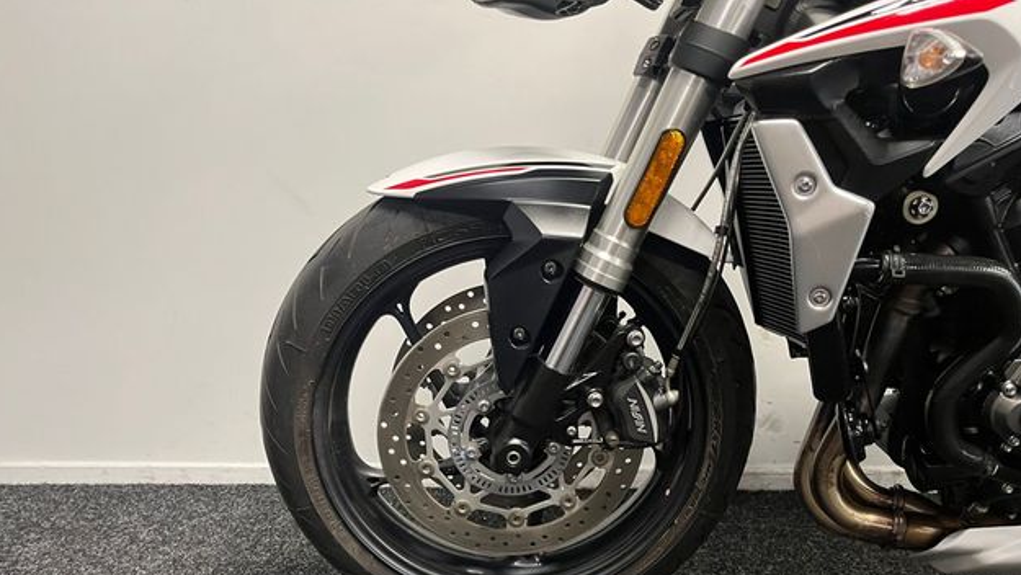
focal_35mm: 29
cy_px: 389
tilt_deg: -14.0
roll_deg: +0.2
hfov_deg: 66.0
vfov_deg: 39.7
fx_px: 785
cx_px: 515
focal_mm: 5.1
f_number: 1.6
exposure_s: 1/50
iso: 250
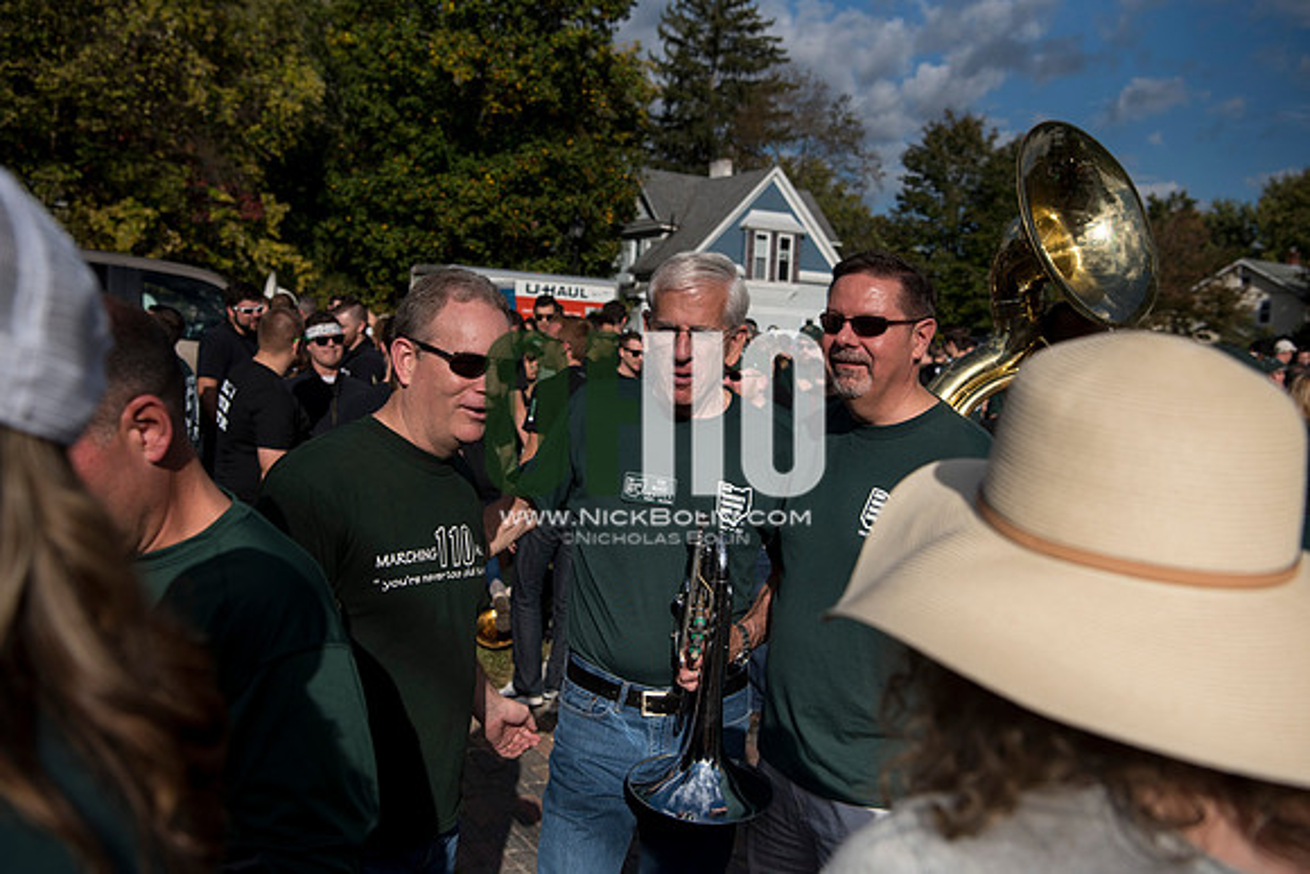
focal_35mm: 35
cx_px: 655
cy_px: 437
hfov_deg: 54.4
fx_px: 1274
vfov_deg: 37.9
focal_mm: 35
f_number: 4.5
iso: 250
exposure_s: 1/4000
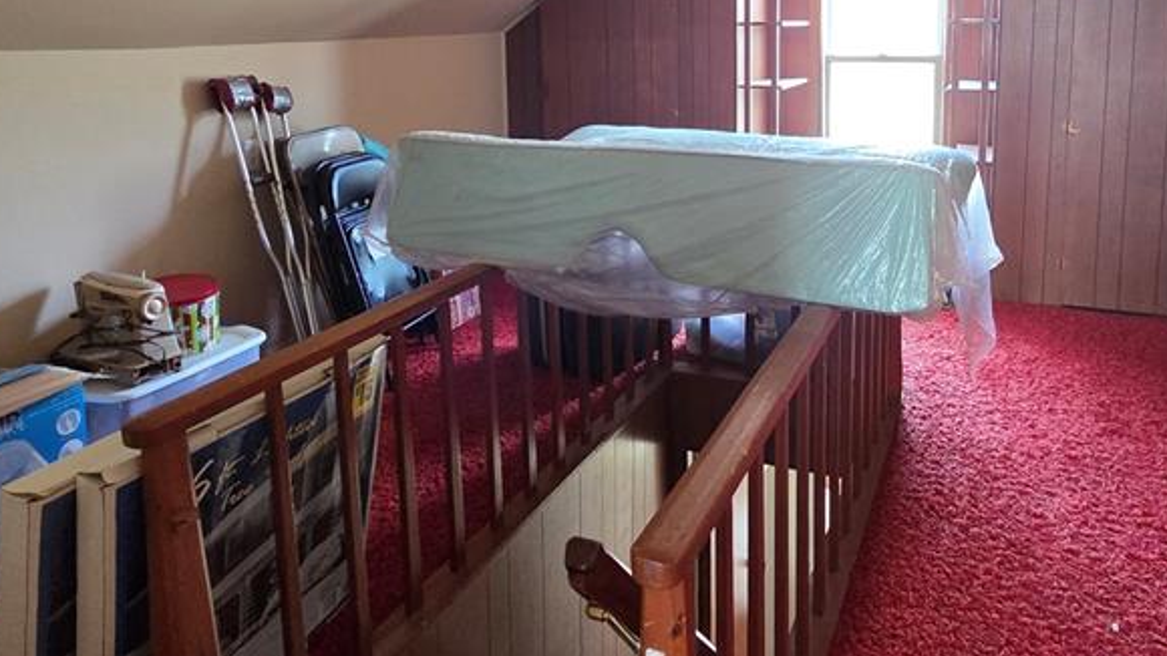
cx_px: 710
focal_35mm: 25
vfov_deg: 44.0
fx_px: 773
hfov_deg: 73.1
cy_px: 141
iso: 1250
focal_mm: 2.2
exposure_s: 1/60
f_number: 2.2
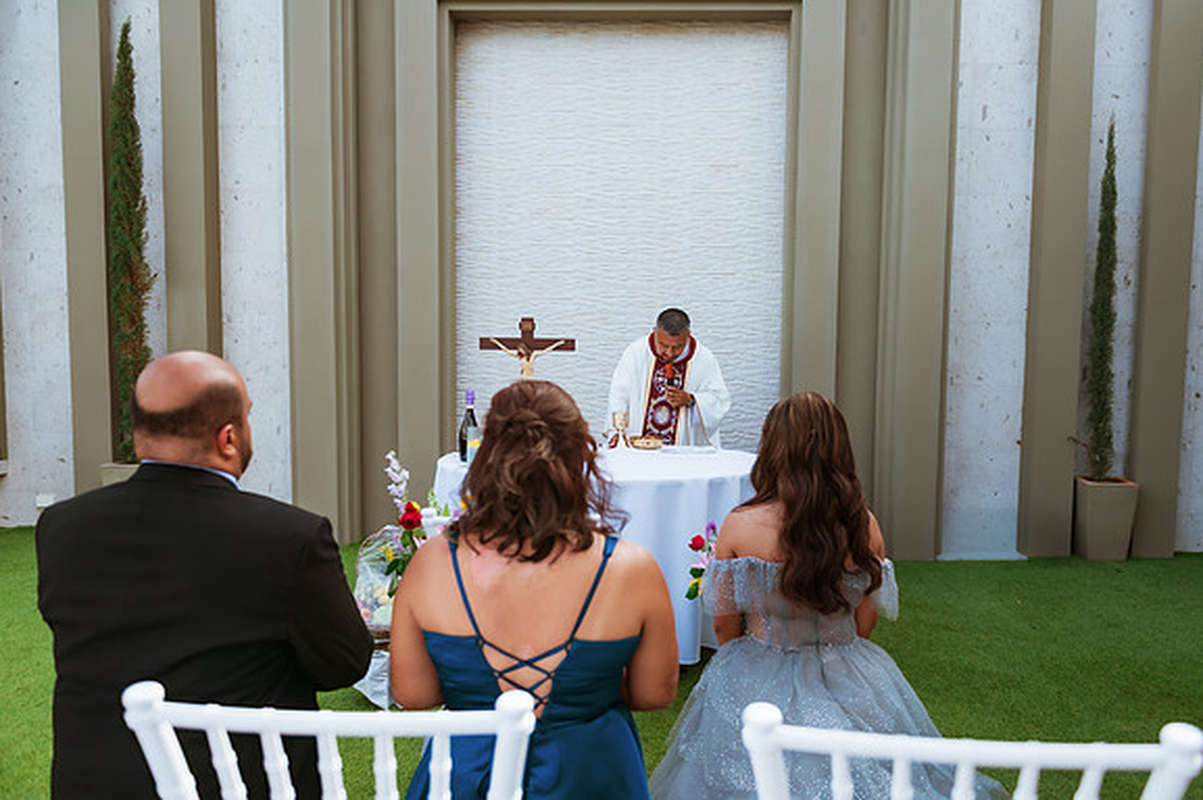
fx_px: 868
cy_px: 430
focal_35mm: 26
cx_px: 647
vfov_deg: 49.5
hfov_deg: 69.3
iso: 100
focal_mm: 24
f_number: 2.8
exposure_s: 1/800
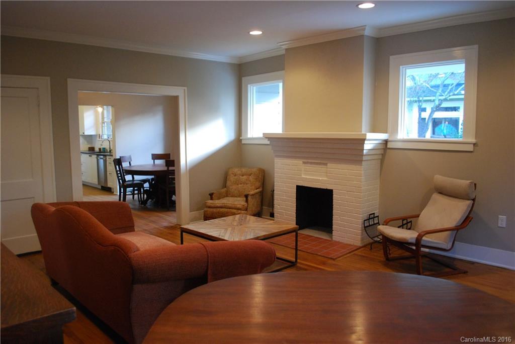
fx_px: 386
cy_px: 172
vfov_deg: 48.0
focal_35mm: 27
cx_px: 258
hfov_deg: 67.4
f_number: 3.5
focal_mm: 18
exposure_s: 1/30
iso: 900
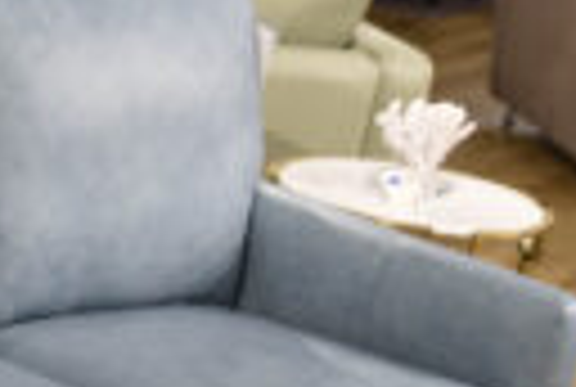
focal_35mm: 133
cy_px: 405
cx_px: -308
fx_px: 2133
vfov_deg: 10.3
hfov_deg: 14.3
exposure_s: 1/100
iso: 1000
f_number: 3.2
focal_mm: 38
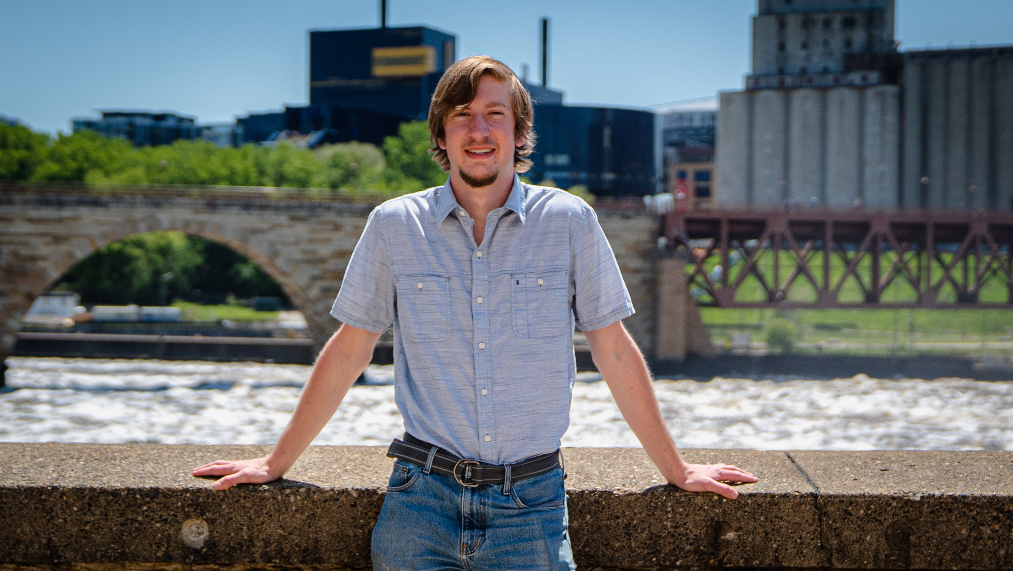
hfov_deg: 33.4
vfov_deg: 19.2
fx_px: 1689
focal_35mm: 63
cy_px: 286
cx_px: 506
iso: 200
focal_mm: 40
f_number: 2.8
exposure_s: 1/5000
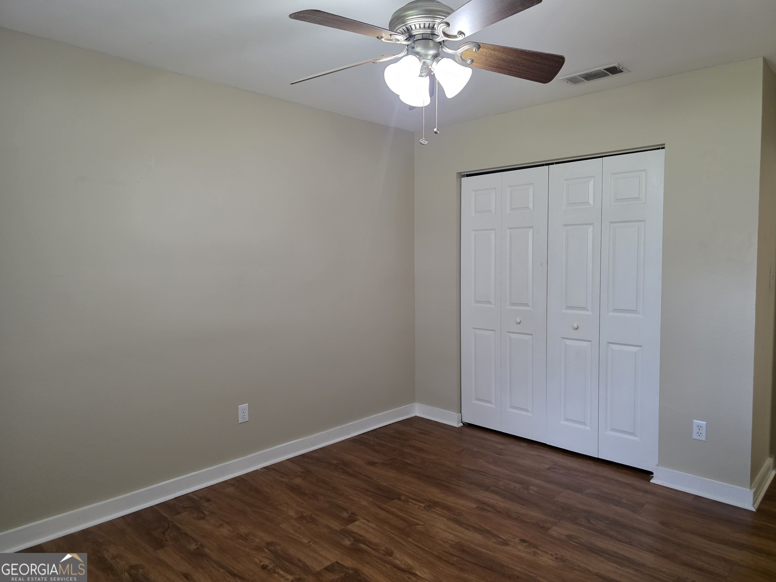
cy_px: 291
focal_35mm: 23
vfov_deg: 58.9
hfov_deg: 73.9
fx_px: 516
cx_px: 388
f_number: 1.7
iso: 640
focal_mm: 6.3
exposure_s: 1/120
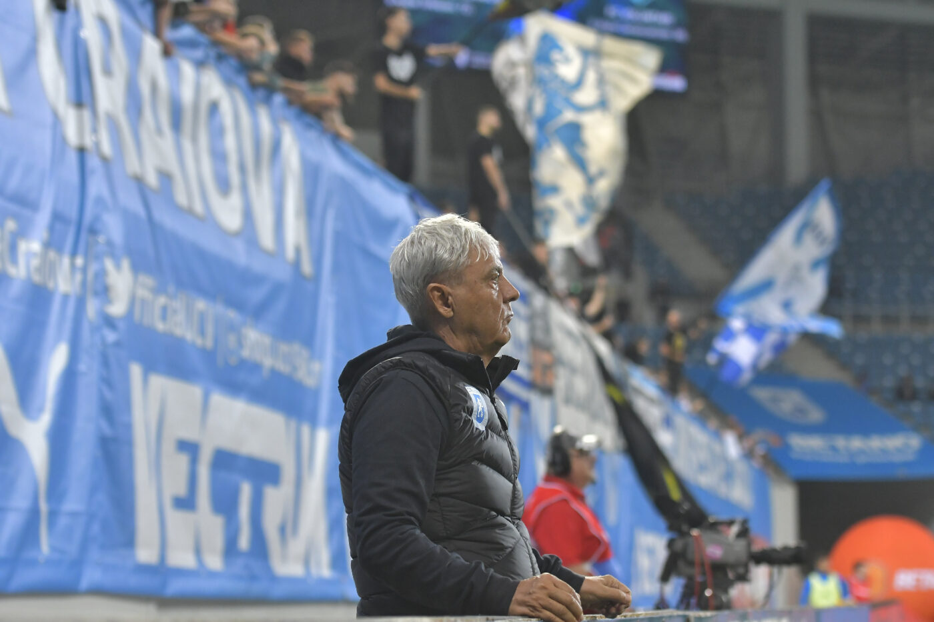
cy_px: 311
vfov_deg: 13.0
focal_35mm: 105
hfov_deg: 19.5
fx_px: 2724
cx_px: 467
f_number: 2.8
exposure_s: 1/800
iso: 2000
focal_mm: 70
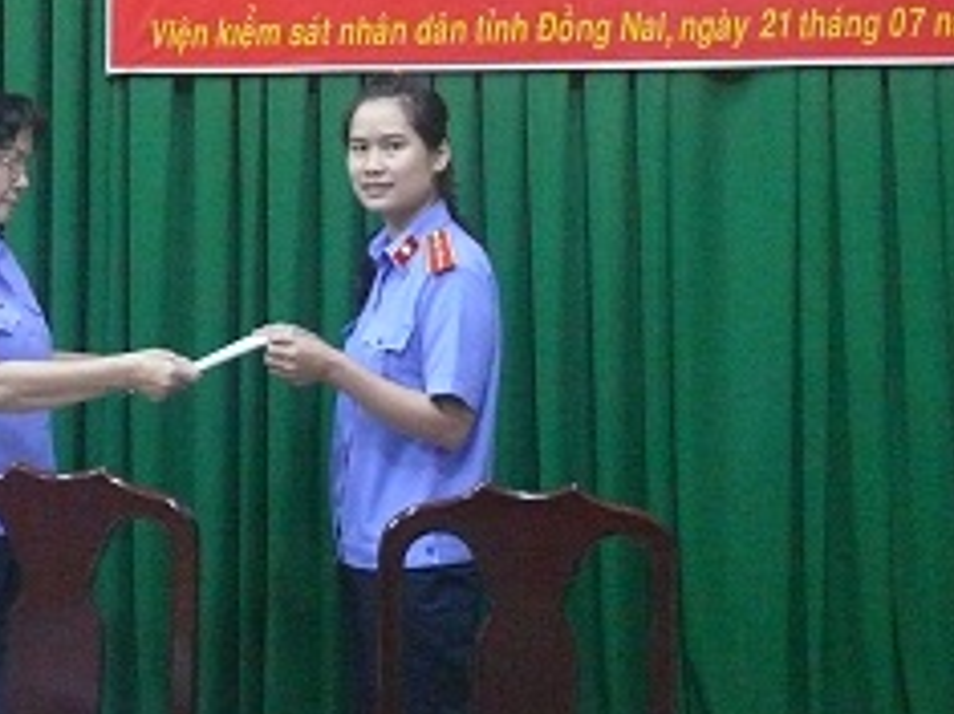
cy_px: 59
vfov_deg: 17.5
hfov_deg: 23.1
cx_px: 150
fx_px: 2286
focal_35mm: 83
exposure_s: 1/25
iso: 800
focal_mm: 8.1
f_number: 2.8
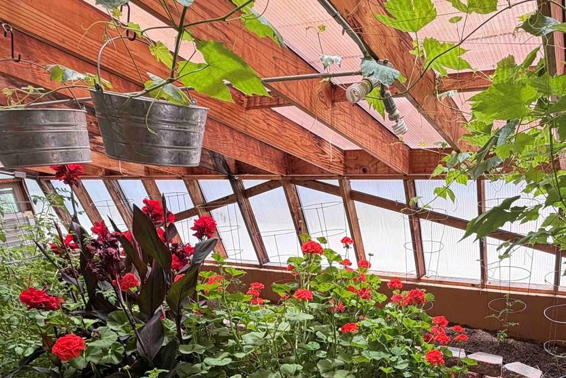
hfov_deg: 62.3
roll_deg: +2.3
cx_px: 413
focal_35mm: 28
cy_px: 296
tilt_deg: -19.4
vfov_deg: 44.4
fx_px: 440
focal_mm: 2.22
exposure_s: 1/168
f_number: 2.2
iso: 40
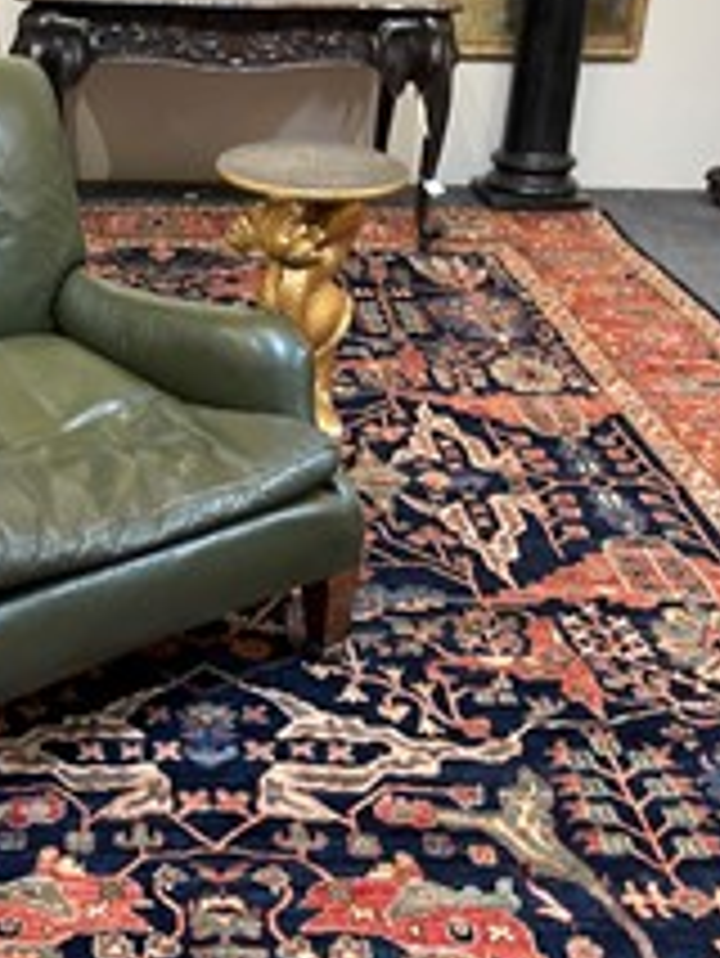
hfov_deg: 29.9
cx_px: 104
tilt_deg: -26.6
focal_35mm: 47
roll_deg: +1.7
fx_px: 1302
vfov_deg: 40.3
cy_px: 396
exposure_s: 1/50
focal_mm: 5.1
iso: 160
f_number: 1.6
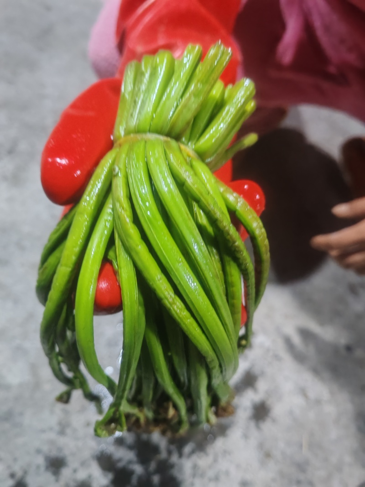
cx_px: 182
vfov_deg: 65.3
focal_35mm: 27
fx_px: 380
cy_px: 244
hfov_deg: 51.3
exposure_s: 1/20
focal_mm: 5.52
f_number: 1.95
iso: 1000
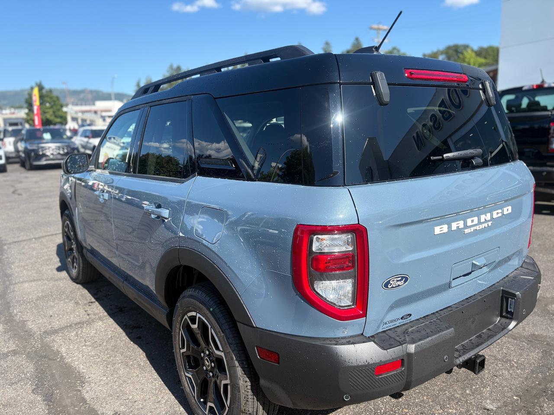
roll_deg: +3.3
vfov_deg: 53.1
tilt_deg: -9.2
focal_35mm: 26
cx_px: 277
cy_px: 208
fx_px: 416
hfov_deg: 67.3
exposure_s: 1/1626
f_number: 1.6
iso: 50
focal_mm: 5.96
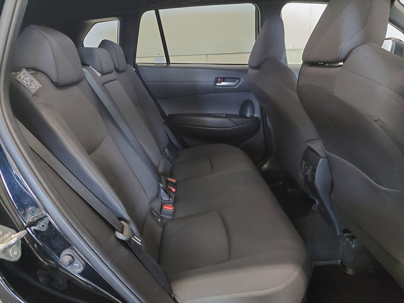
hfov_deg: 69.4
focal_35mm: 25
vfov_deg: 54.9
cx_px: 202
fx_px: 292
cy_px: 152
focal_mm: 5.23
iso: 1250
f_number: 1.8
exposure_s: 1/25
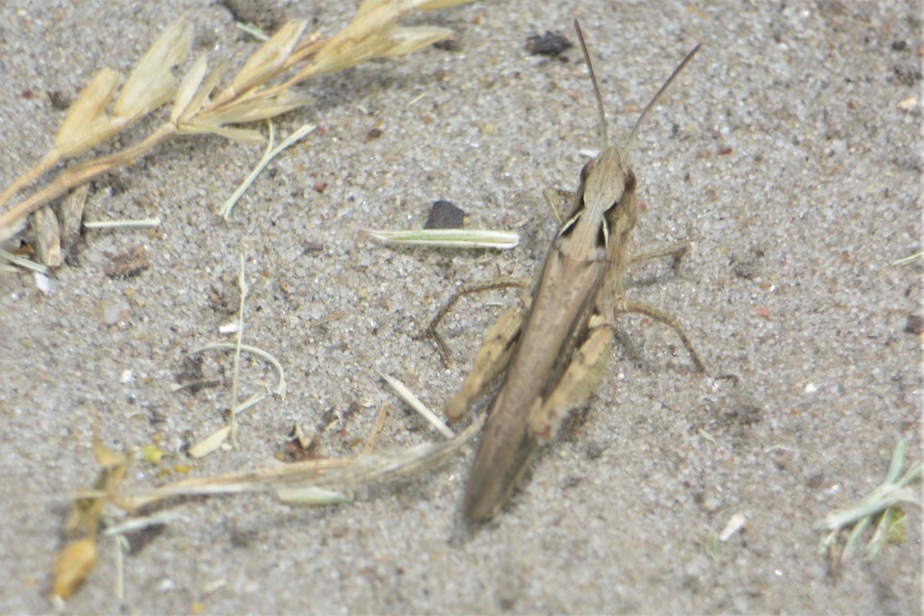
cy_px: 308
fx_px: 10009
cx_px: 462
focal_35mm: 390
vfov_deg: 3.5
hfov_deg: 5.3
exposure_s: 1/125
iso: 110
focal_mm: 260
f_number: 8
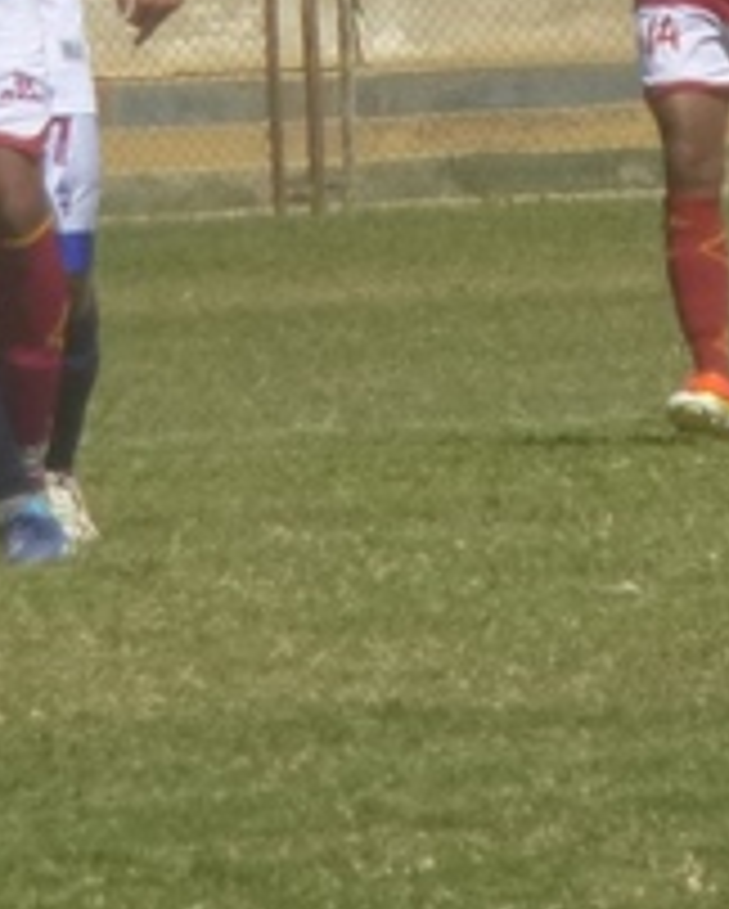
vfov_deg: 1.7
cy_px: -297
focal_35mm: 1121
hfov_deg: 1.4
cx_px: 297
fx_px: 30187
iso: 200
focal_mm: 45
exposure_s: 1/1000
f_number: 5.9
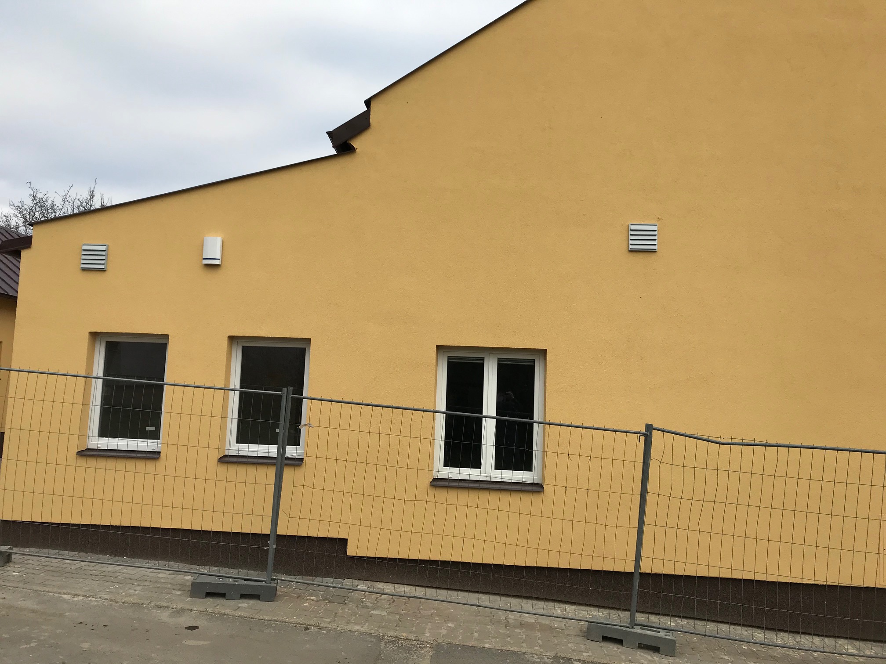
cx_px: 443
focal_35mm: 28
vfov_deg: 49.7
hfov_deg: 63.4
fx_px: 717
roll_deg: -2.1
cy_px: 332
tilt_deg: +6.8
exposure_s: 1/1244
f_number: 1.8
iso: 20
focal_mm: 3.99
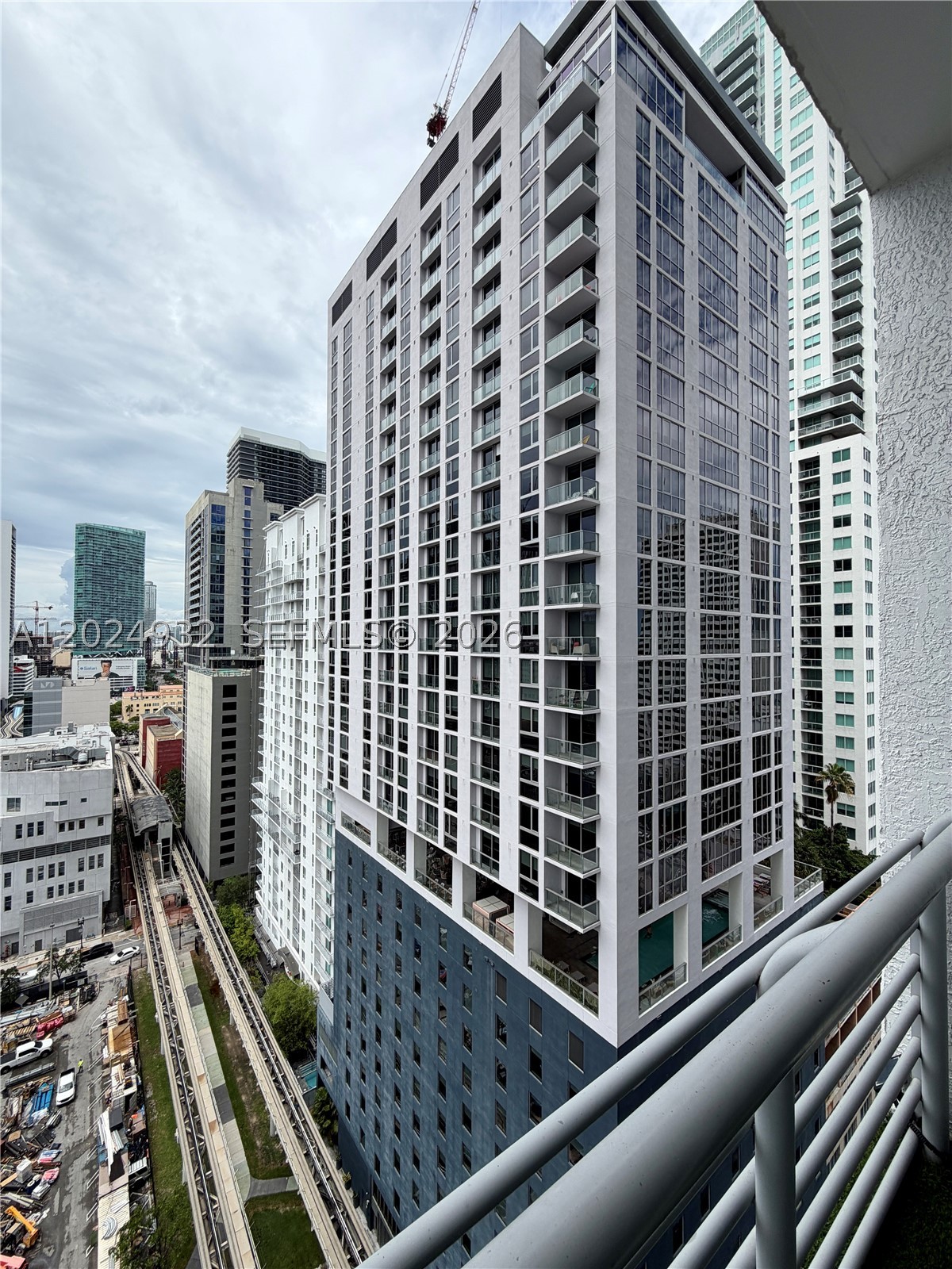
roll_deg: +0.2
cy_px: 634
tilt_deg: +1.2
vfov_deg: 102.1
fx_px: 513
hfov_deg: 85.7
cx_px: 476
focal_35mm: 14
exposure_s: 1/942
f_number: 2.2
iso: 20
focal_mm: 2.22
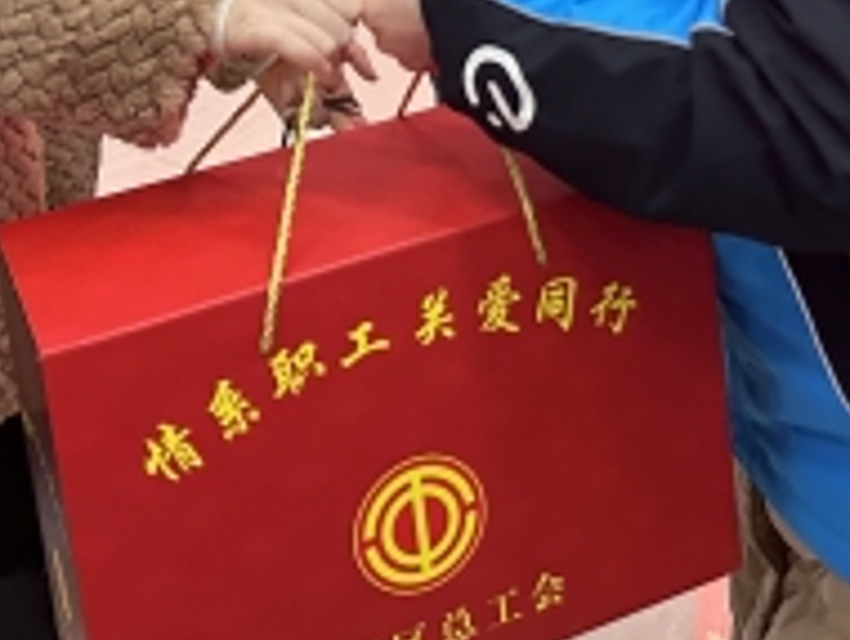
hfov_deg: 30.7
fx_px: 1549
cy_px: -141
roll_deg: +0.9
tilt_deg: -15.0
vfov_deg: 21.5
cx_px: 429
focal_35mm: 63
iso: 640
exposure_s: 1/60
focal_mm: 6.86
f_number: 1.78
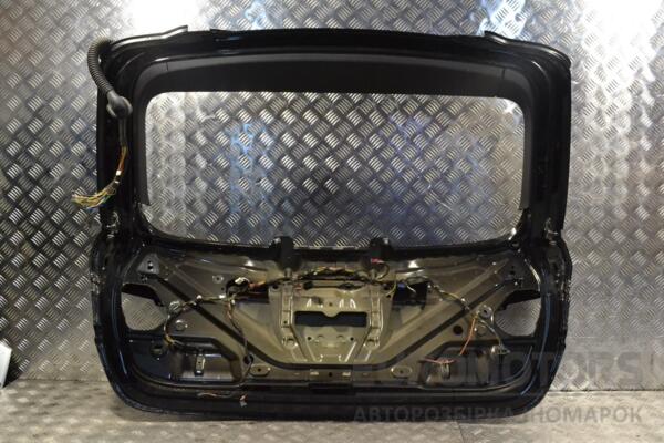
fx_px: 664
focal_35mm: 36
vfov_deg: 36.9
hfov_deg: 53.1
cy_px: 222
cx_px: 332
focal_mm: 24
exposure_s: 1/250
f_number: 8
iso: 3200
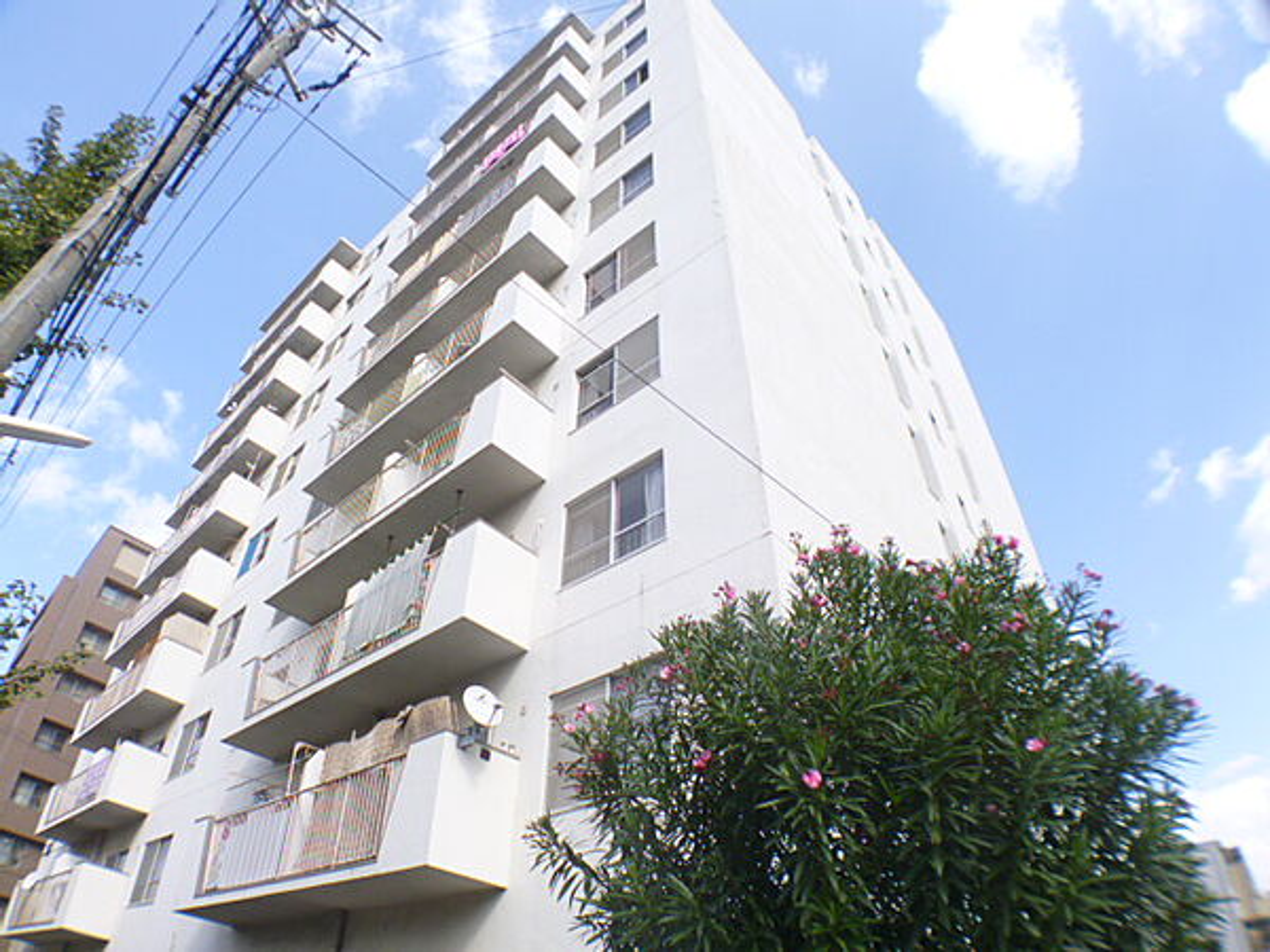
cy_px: 476
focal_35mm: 32
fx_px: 1174
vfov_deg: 44.2
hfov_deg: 56.8
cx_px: 635
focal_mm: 5.7
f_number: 2.9
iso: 100
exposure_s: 1/500
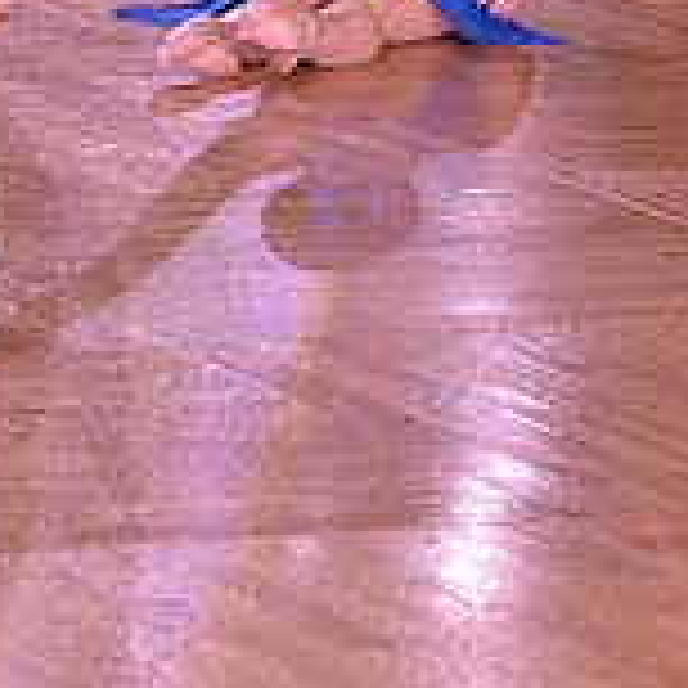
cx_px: 155
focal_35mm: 315
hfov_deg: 5.6
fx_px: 7083
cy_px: -522
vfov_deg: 5.5
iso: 2000
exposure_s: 1/250
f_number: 6.3
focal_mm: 98
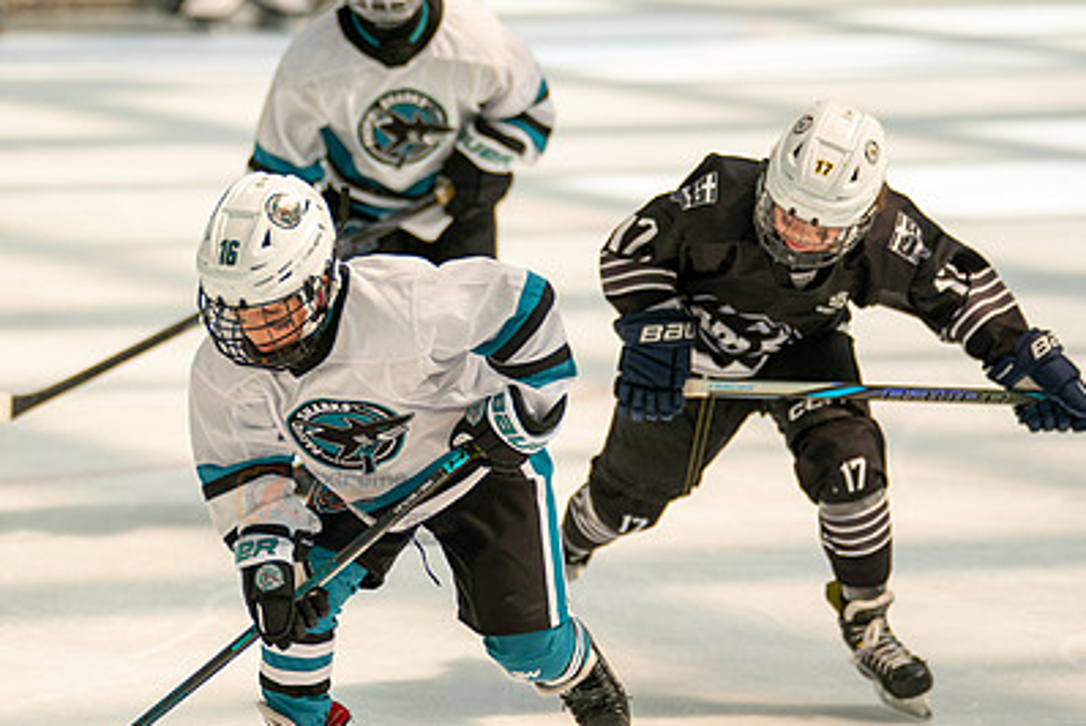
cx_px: 355
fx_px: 8181
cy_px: 504
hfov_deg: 7.6
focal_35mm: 271
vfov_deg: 5.1
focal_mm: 186
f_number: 3.2
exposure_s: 1/5000
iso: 1600
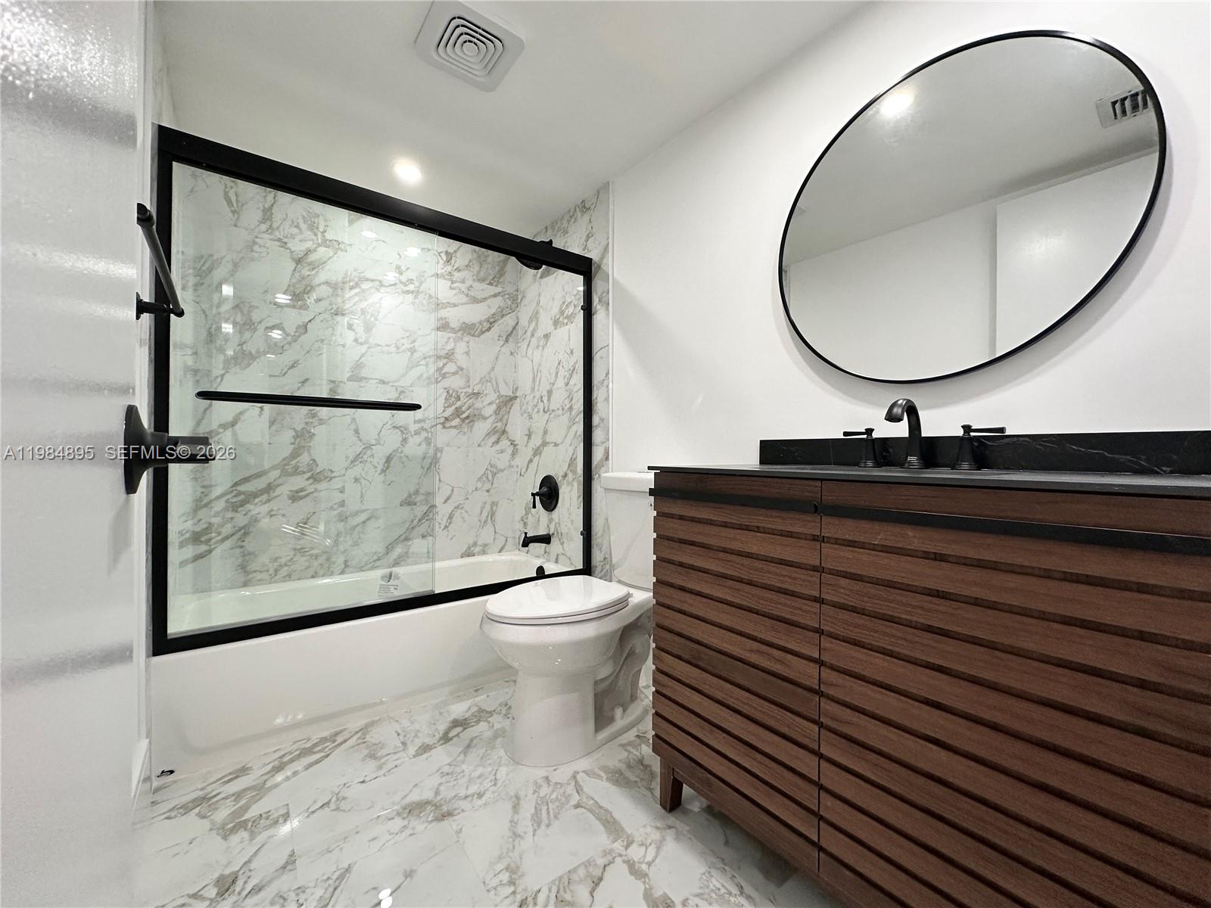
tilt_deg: +0.4
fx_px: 490
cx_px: 606
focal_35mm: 14
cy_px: 454
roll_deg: -0.5
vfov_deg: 85.7
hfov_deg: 102.1
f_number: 2.2
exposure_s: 1/120
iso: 200
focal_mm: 2.22
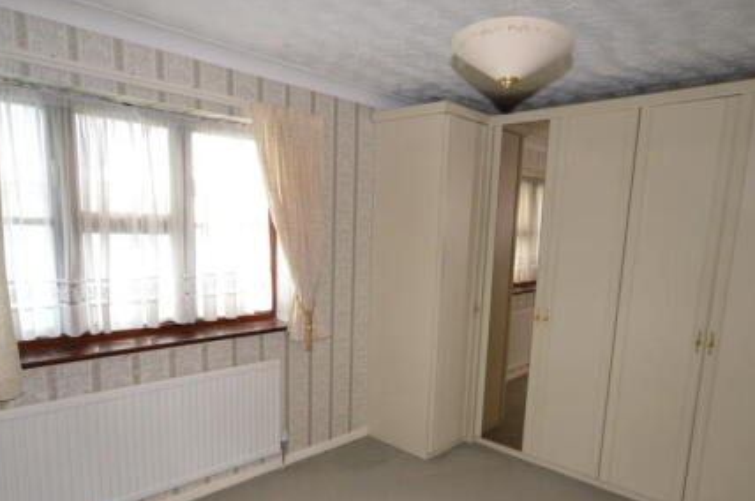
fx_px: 482
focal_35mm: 23
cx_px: 381
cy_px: 310
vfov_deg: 54.4
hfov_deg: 76.2
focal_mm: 10
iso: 1400
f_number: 4
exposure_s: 1/60
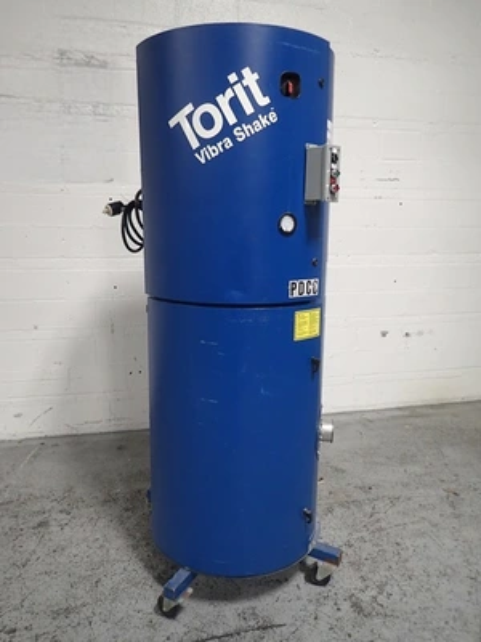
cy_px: 321
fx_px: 463
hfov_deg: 54.9
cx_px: 240
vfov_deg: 69.4
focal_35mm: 25
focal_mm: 4.5
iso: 200
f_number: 2
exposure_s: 1/40
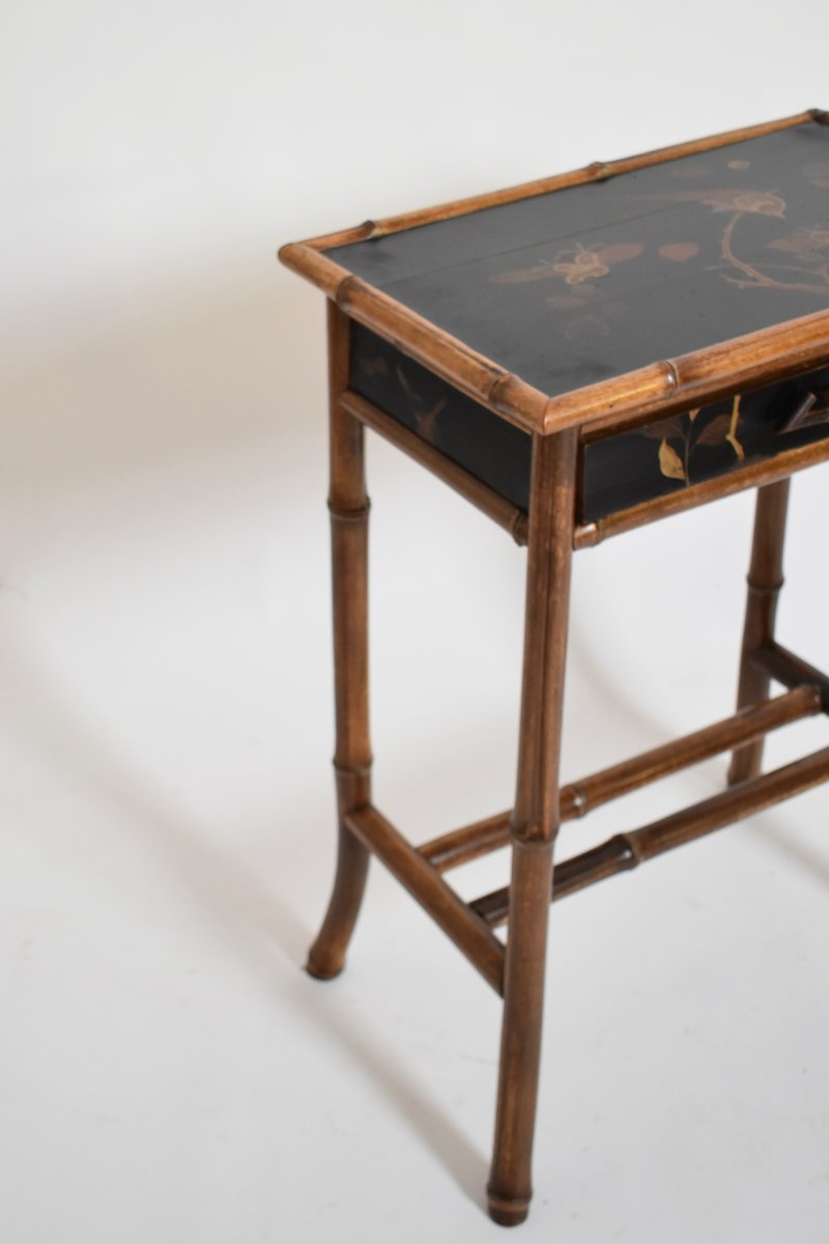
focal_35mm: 36
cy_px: 622
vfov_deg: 53.1
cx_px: 414
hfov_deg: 36.9
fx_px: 1243
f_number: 3.8
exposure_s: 1/8
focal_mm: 24
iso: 800
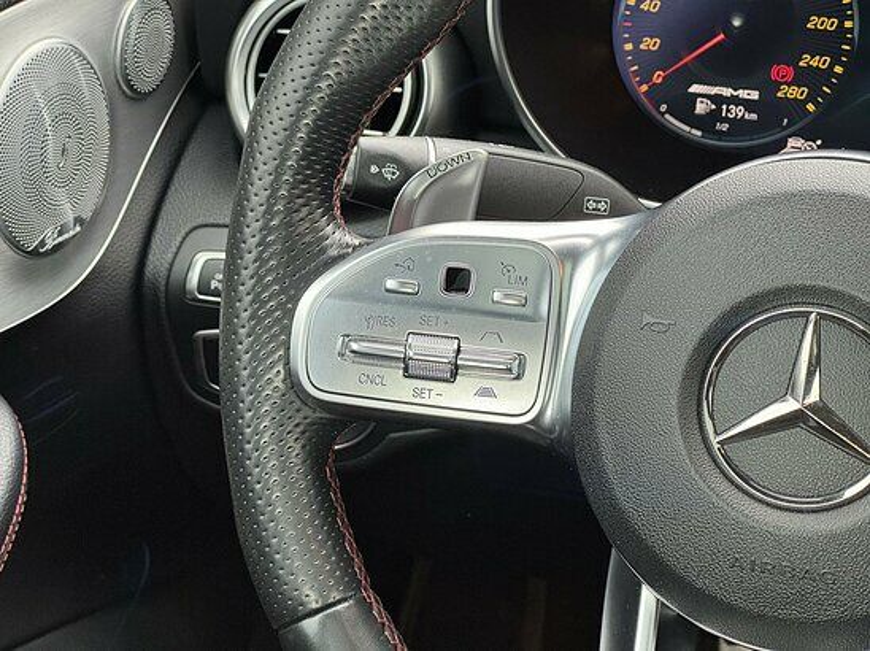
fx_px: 1934
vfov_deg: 19.1
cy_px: 326
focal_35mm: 77
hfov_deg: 25.4
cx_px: 435
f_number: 2.8
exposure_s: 1/55
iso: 400
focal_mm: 9
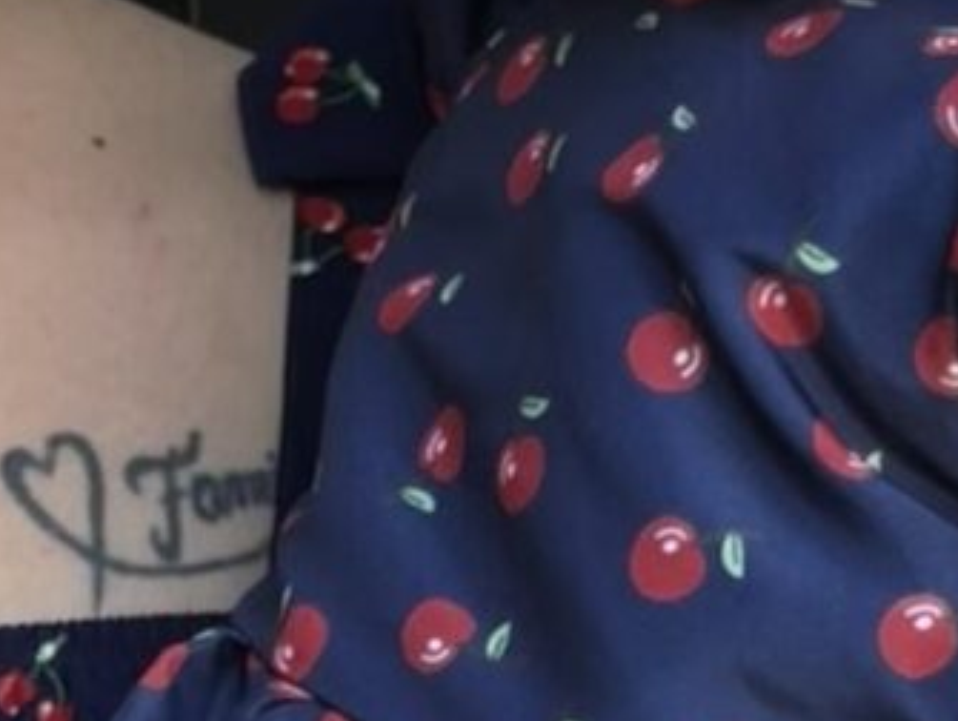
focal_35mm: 229
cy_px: 1205
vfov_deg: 6.4
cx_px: 92
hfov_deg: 8.6
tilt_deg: -12.3
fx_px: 6344
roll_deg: +2.6
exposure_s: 1/174
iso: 50
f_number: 1.78
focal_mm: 6.76
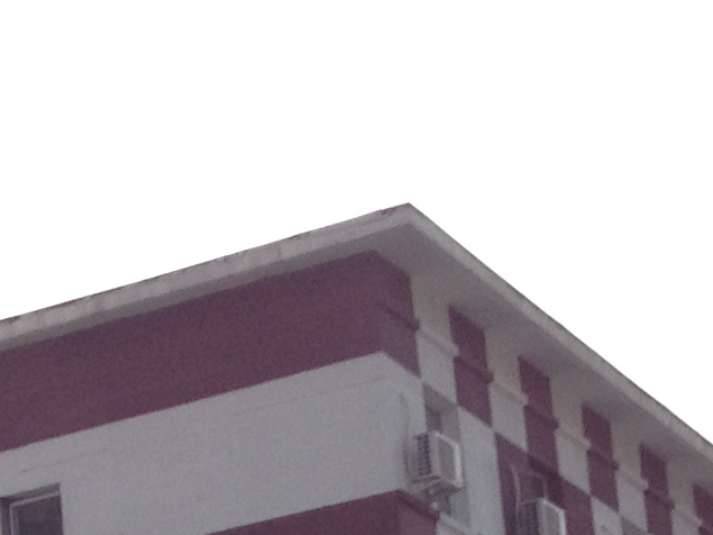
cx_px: -380
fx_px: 3707
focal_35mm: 180
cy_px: 965
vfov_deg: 8.0
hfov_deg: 10.6
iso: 50
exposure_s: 1/1842
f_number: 2.4
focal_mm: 4.28
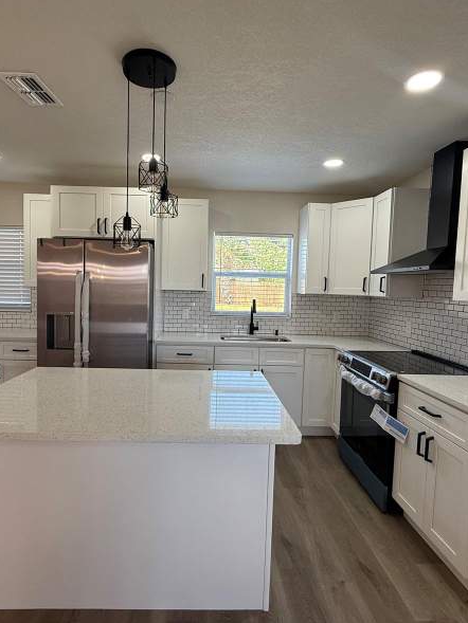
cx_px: 216
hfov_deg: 68.6
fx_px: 342
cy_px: 308
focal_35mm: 19
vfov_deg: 84.6
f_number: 2.2
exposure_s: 1/120
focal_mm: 2.22
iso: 125
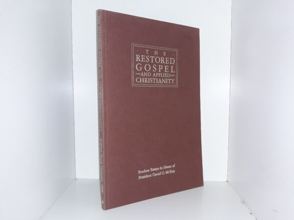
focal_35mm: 28
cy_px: 110
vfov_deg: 49.7
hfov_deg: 63.4
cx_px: 147
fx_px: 238
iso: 64
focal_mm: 3.7
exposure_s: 1/120
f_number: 1.7
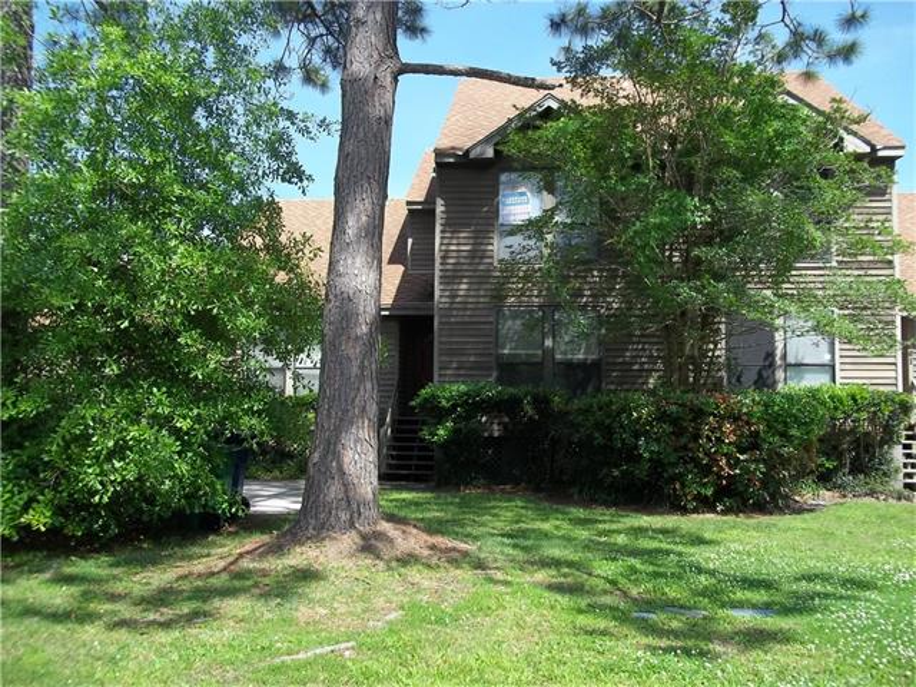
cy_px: 344
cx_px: 458
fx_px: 847
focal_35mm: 32
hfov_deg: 56.8
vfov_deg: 44.2
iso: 64
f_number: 2.9
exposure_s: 1/500
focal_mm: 5.7
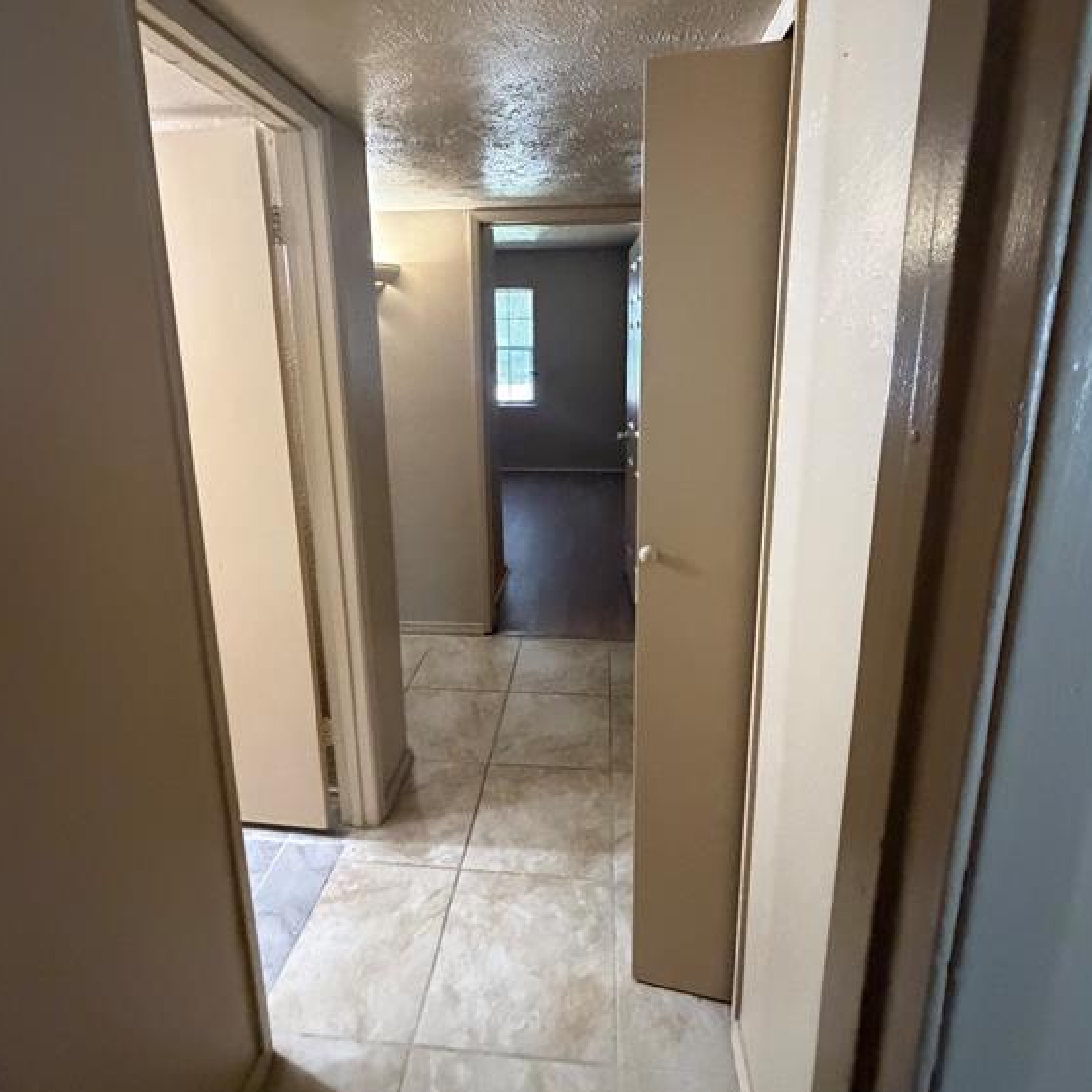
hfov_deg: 84.0
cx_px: 555
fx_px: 607
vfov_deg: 83.4
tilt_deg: -11.8
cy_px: 465
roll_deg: +2.3
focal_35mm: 17
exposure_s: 1/60
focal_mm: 2.22
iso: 1000
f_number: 2.2
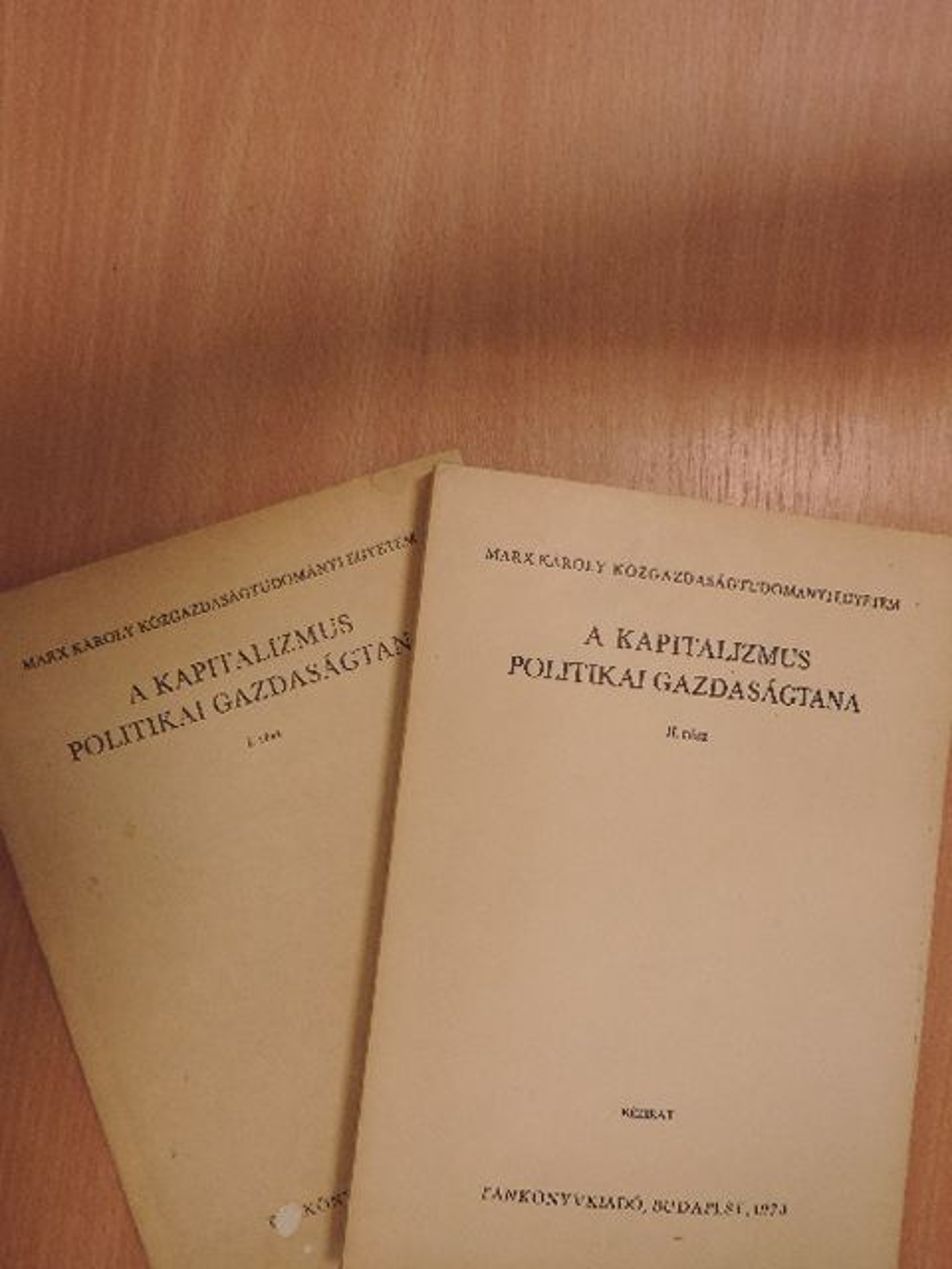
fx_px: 1100
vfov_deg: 60.0
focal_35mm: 30
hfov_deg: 46.8
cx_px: 476
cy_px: 634
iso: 400
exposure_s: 1/60
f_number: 3.1
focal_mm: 5.3
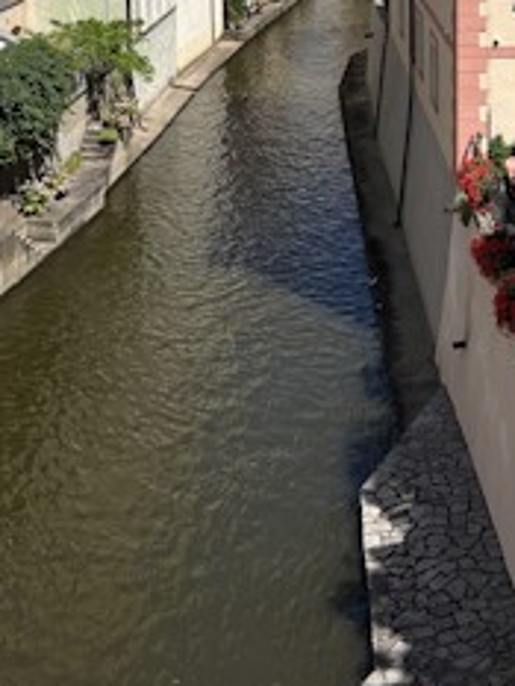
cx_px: 274
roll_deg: +1.4
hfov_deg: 21.9
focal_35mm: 67
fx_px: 1328
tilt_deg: -4.4
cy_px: -130
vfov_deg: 26.0
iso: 50
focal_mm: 5.7
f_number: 1.5
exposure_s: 1/5319
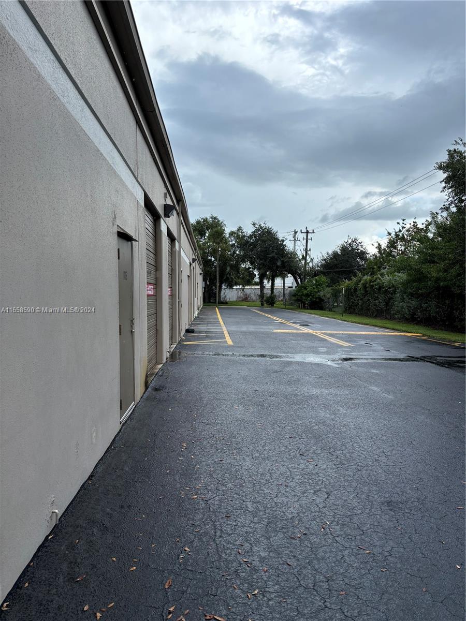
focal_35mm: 26
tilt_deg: -2.4
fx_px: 467
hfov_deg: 53.1
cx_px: 233
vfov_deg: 67.3
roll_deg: -0.9
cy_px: 310
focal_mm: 5.96
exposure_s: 1/2242
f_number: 1.6
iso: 50
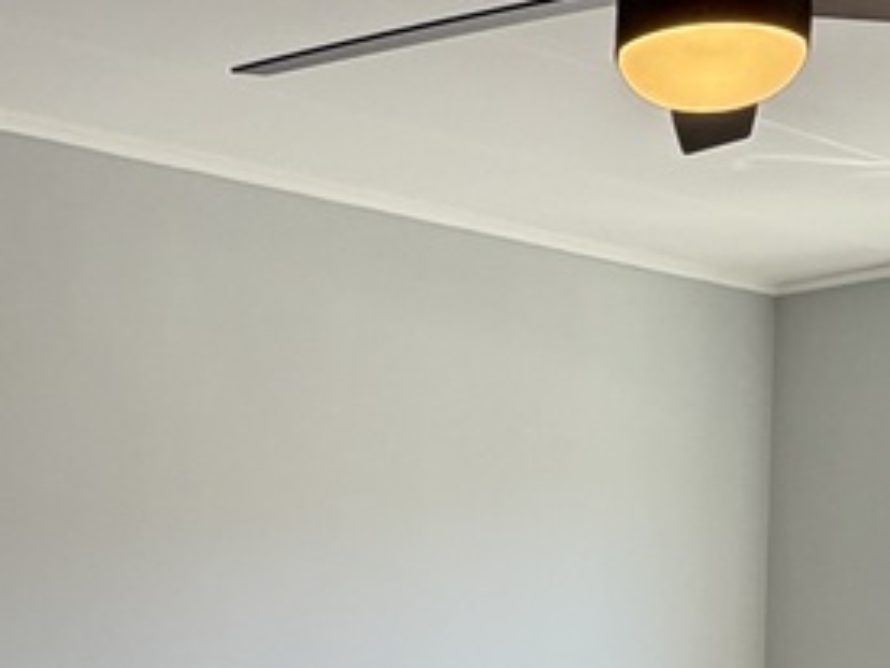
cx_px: 326
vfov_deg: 18.5
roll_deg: +0.0
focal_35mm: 73
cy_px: 910
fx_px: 1877
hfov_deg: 26.6
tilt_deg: -7.5
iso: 125
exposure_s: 1/120
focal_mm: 2.22
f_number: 2.2
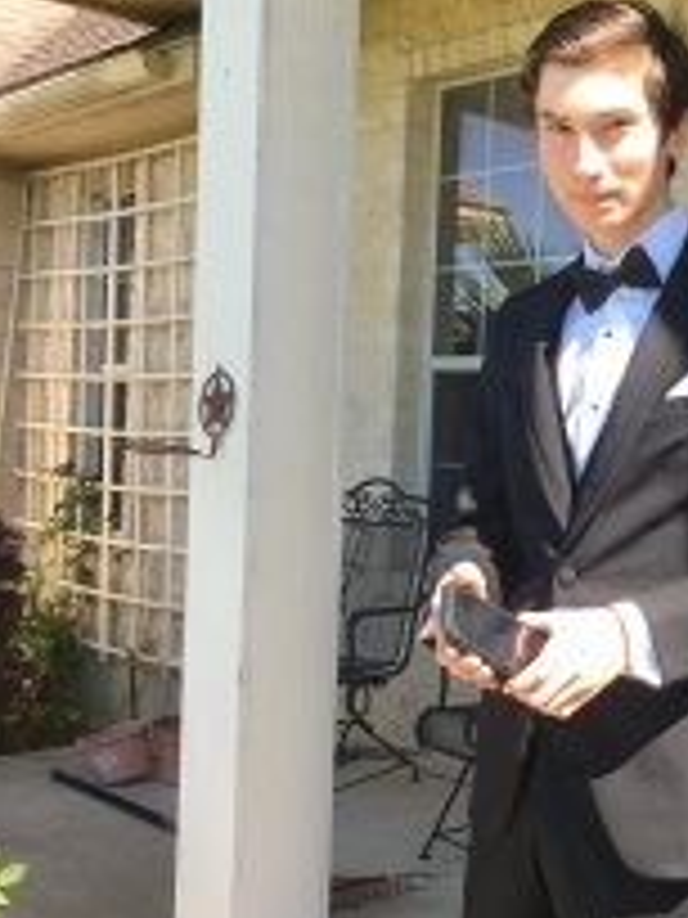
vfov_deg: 36.8
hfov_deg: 27.3
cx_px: 589
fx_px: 1378
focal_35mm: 52
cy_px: 495
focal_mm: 4.15
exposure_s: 1/390
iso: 25
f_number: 2.2
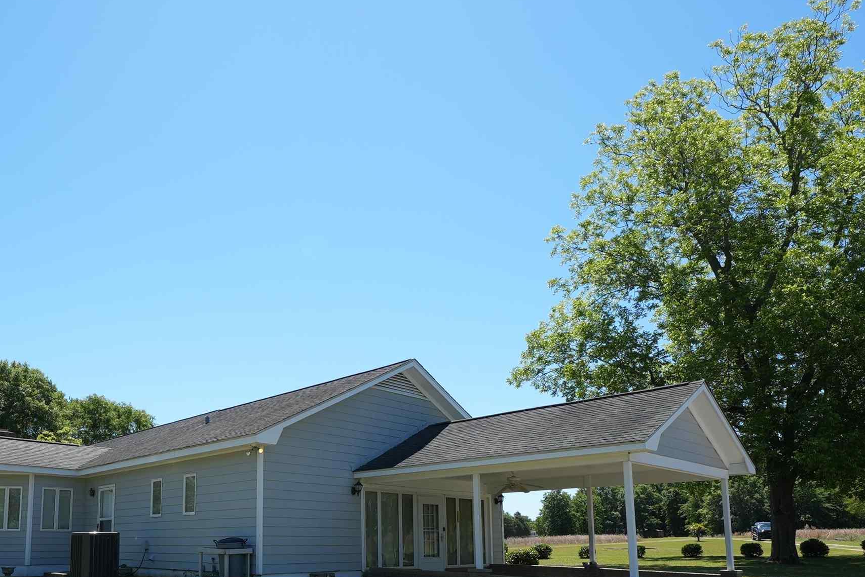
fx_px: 649
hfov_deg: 66.4
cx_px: 324
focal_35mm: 27
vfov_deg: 45.5
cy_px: 463
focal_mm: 15
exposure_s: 1/250
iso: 320
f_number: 11
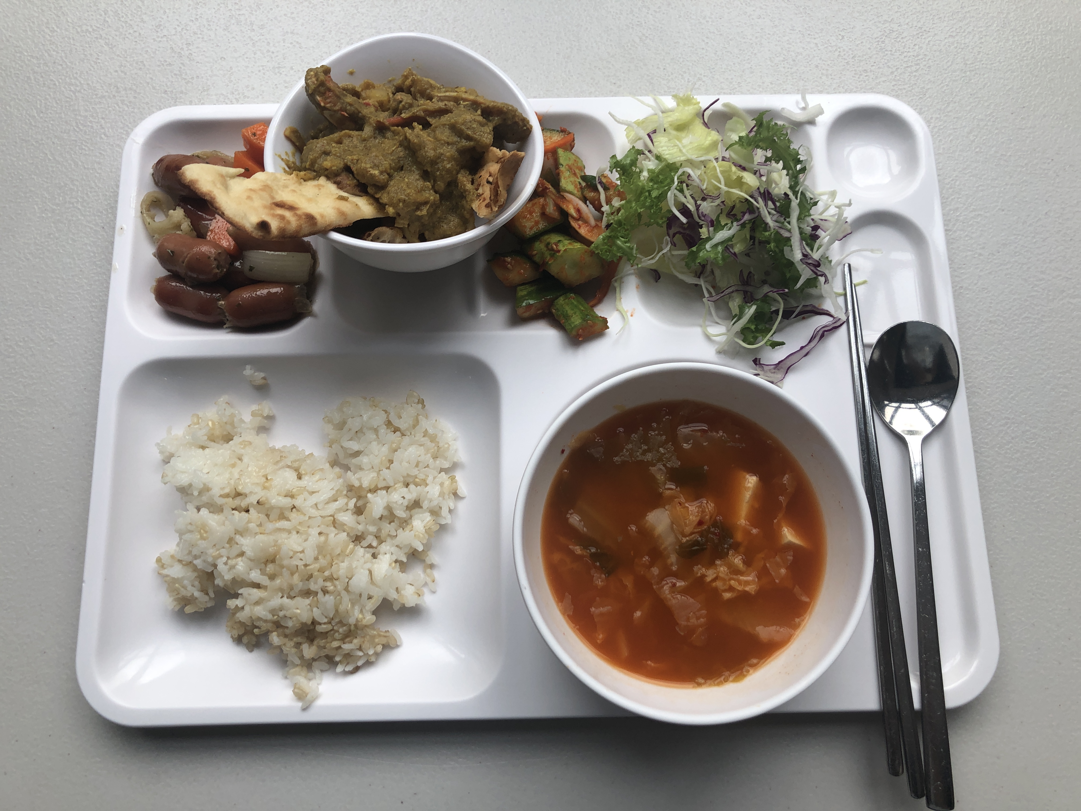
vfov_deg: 49.7
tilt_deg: -77.2
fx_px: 874
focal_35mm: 28
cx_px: 540
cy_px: 406
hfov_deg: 63.4
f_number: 1.8
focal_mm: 3.99
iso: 20
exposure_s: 1/175
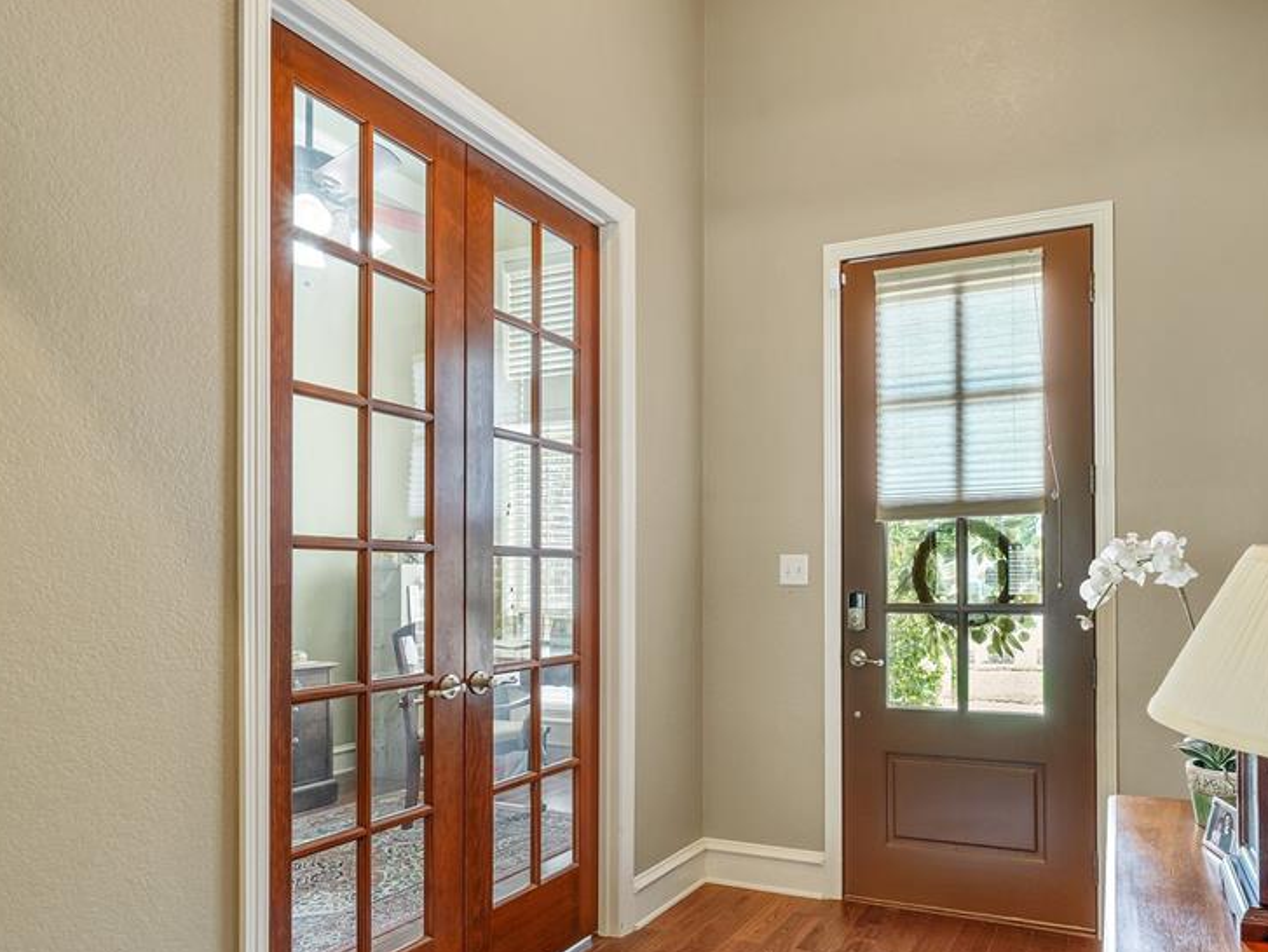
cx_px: 816
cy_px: 581
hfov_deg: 72.3
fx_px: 843
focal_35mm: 23
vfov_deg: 58.4
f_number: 8
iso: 800
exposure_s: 1/8
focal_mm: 17
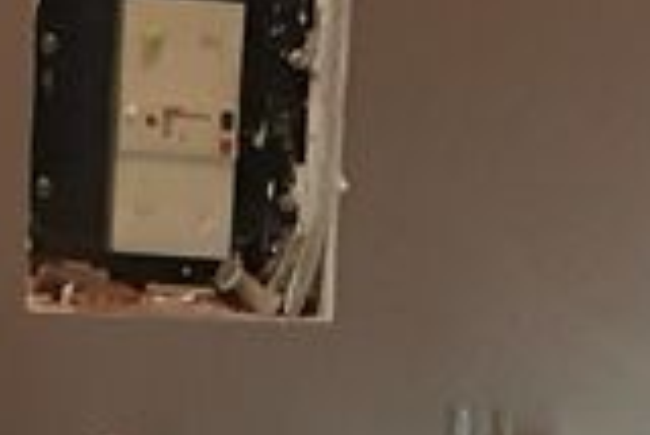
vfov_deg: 6.9
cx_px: 325
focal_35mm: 182
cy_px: 1220
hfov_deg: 11.3
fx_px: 3289
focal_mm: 2.9
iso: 200
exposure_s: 1/50
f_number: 1.9
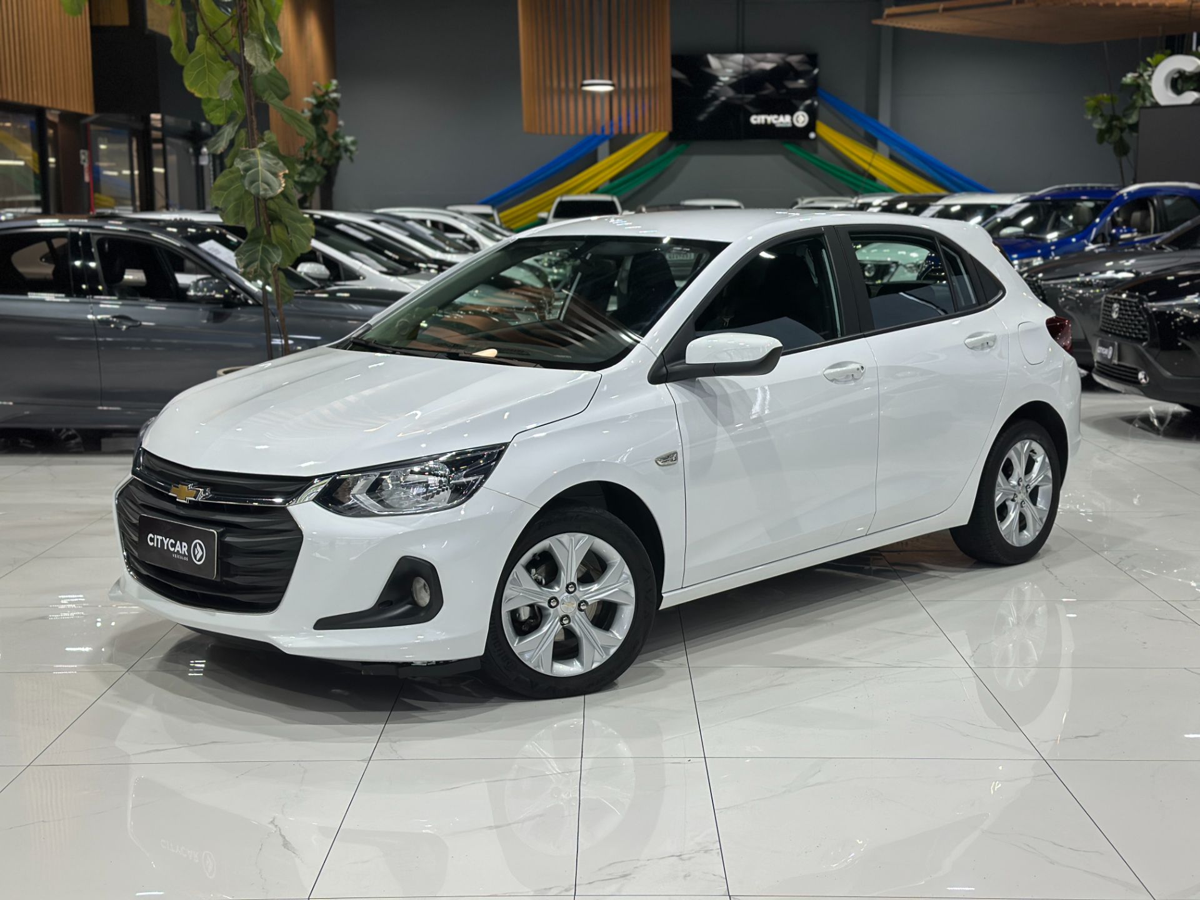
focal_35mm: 48
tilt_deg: -8.9
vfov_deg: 30.3
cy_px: 450
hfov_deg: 39.7
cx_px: 600
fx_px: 1664
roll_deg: +0.2
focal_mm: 6.86
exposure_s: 1/120
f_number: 1.78
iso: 100
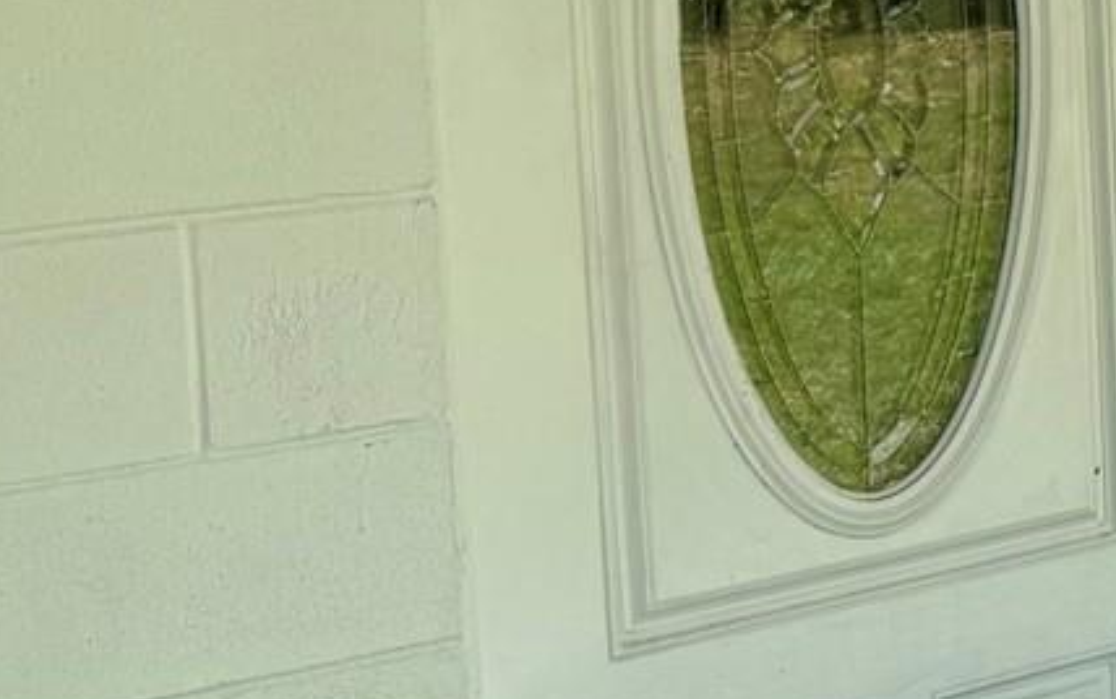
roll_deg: +0.8
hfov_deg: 17.6
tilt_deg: -6.1
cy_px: 47
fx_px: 2891
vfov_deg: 13.6
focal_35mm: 95
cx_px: 2023
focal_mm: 6.76
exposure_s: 1/1618
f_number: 1.78
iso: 80
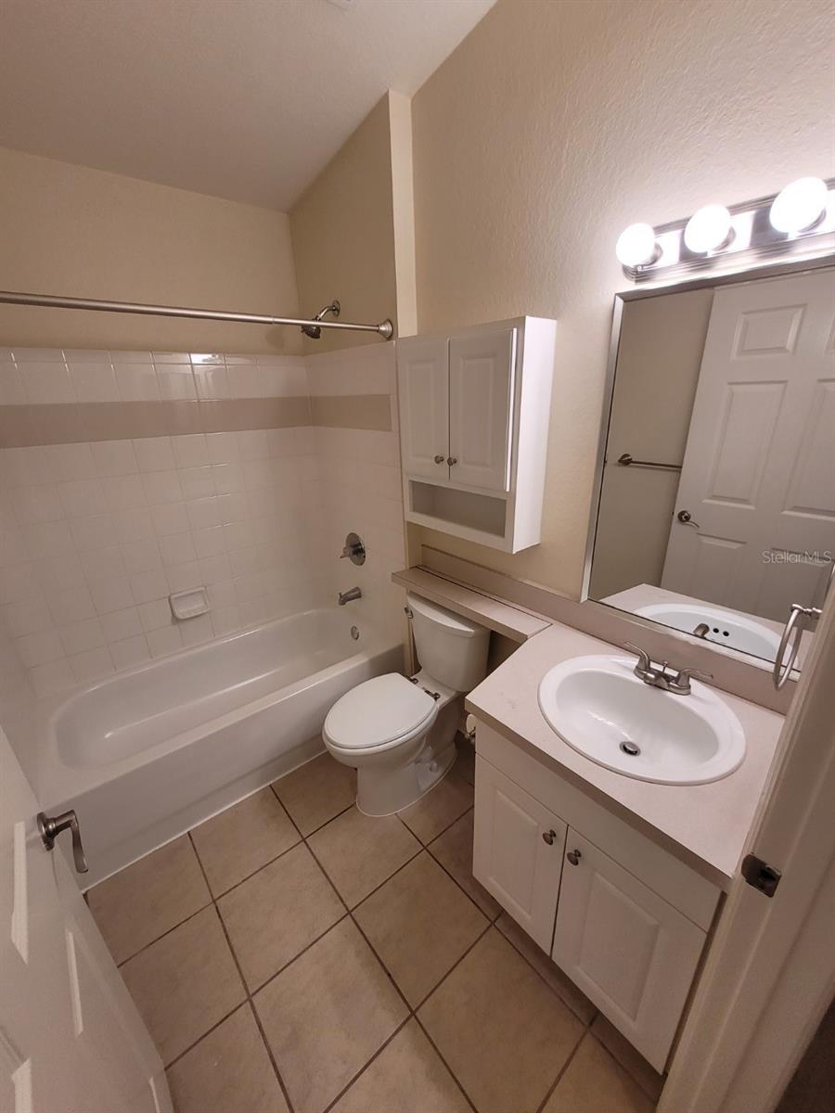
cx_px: 418
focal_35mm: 13
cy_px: 556
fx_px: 418
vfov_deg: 106.2
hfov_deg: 89.9
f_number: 2.2
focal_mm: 1.74
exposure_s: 1/60
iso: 125
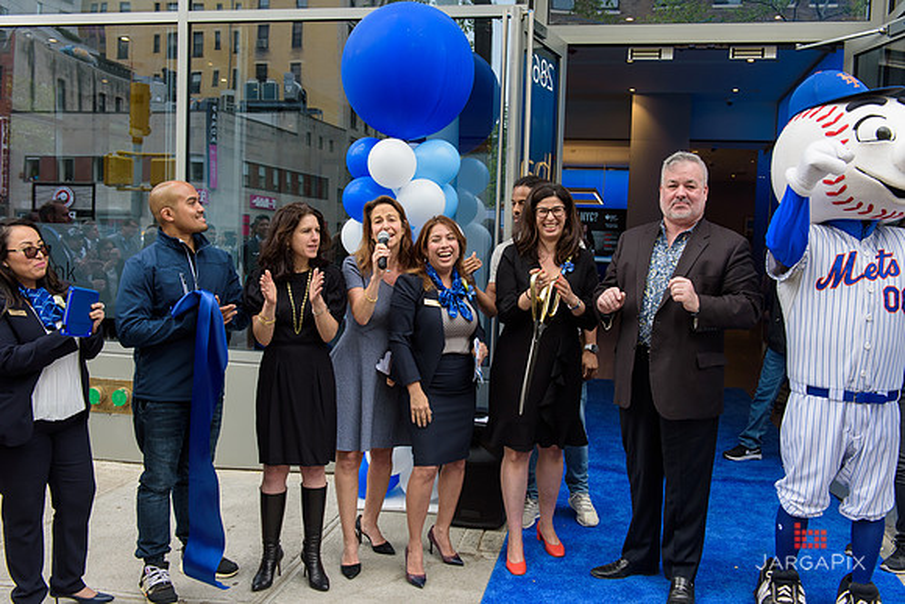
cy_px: 302
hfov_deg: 55.8
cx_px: 452
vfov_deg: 38.9
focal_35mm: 34
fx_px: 855
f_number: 5
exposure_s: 1/250
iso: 200
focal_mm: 34
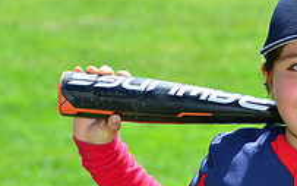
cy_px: 226
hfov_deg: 5.7
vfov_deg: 3.6
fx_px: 2947
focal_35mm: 364
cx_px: 375
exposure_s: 1/200
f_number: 8
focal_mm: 125
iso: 200
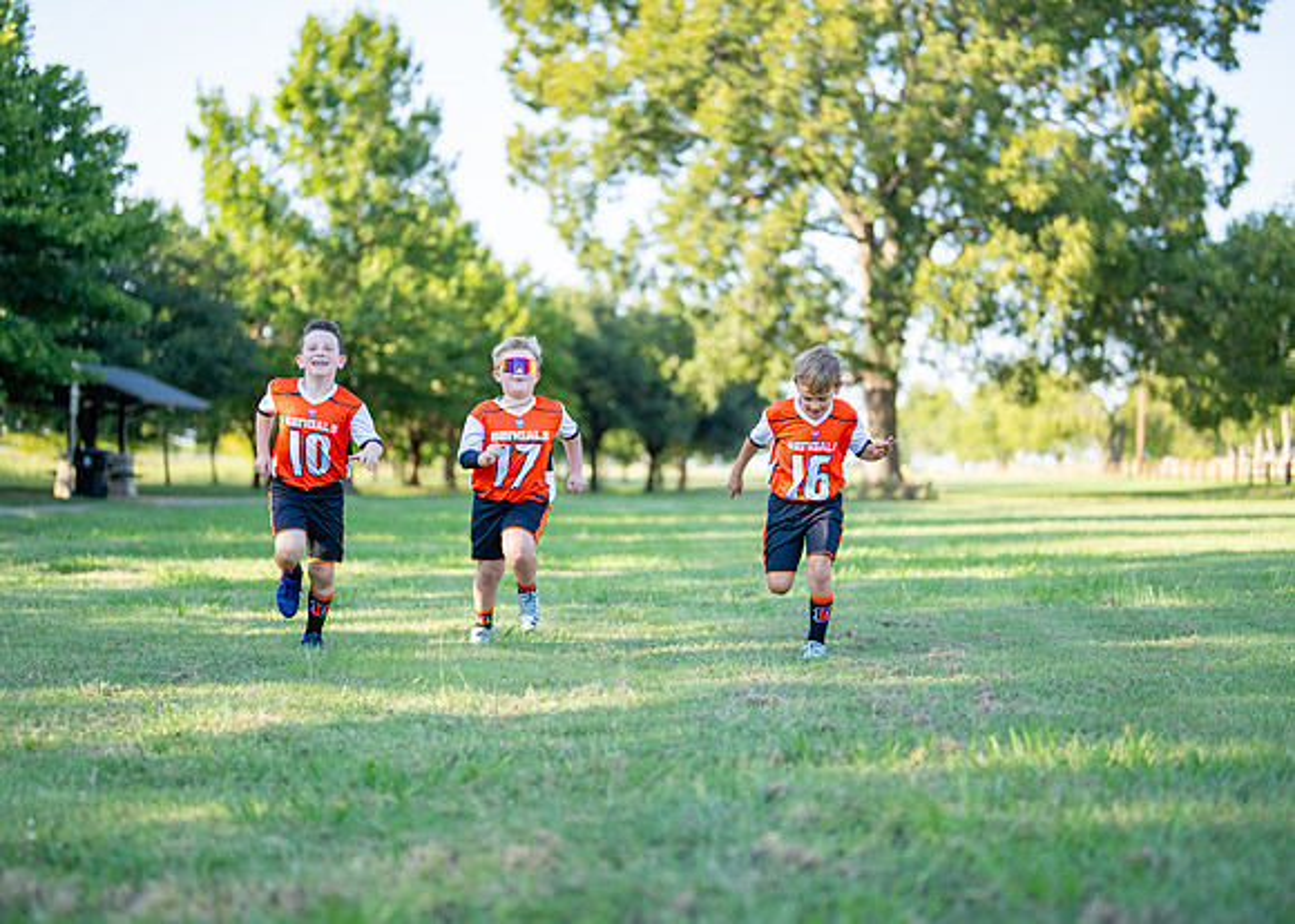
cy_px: 438
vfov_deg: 23.8
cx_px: 641
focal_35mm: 60
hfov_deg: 32.8
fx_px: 2198
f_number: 1.2
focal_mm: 50
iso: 100
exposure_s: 1/1600
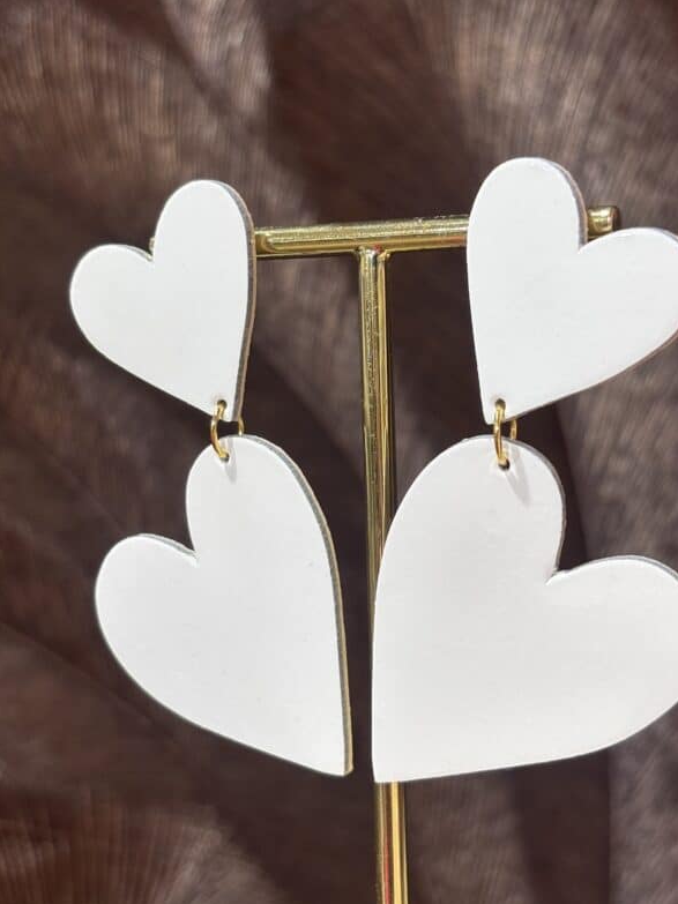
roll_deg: +1.7
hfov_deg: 21.6
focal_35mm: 68
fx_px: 1776
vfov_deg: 28.6
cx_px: 330
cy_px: 439
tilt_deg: -5.1
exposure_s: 1/100
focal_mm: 5.96
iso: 32
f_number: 1.6
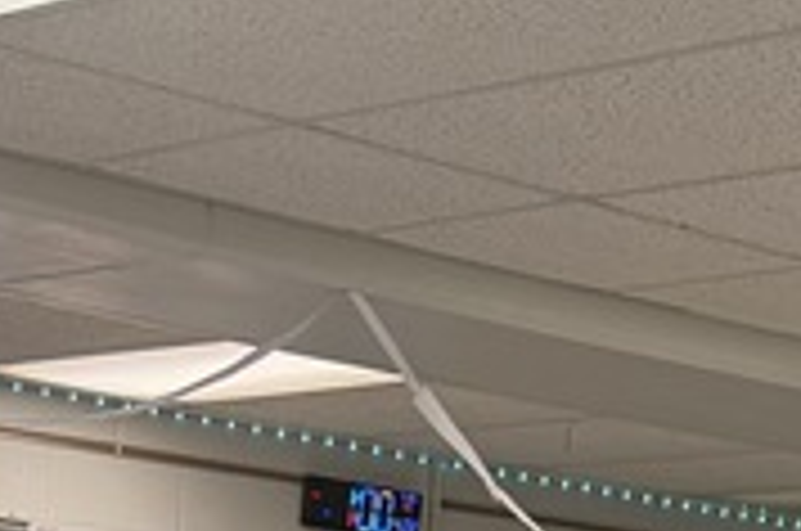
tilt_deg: -9.2
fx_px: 3198
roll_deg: -3.5
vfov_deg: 8.5
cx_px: 454
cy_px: 1364
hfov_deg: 14.3
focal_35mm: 144
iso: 200
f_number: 1.78
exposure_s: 1/120
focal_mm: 6.76
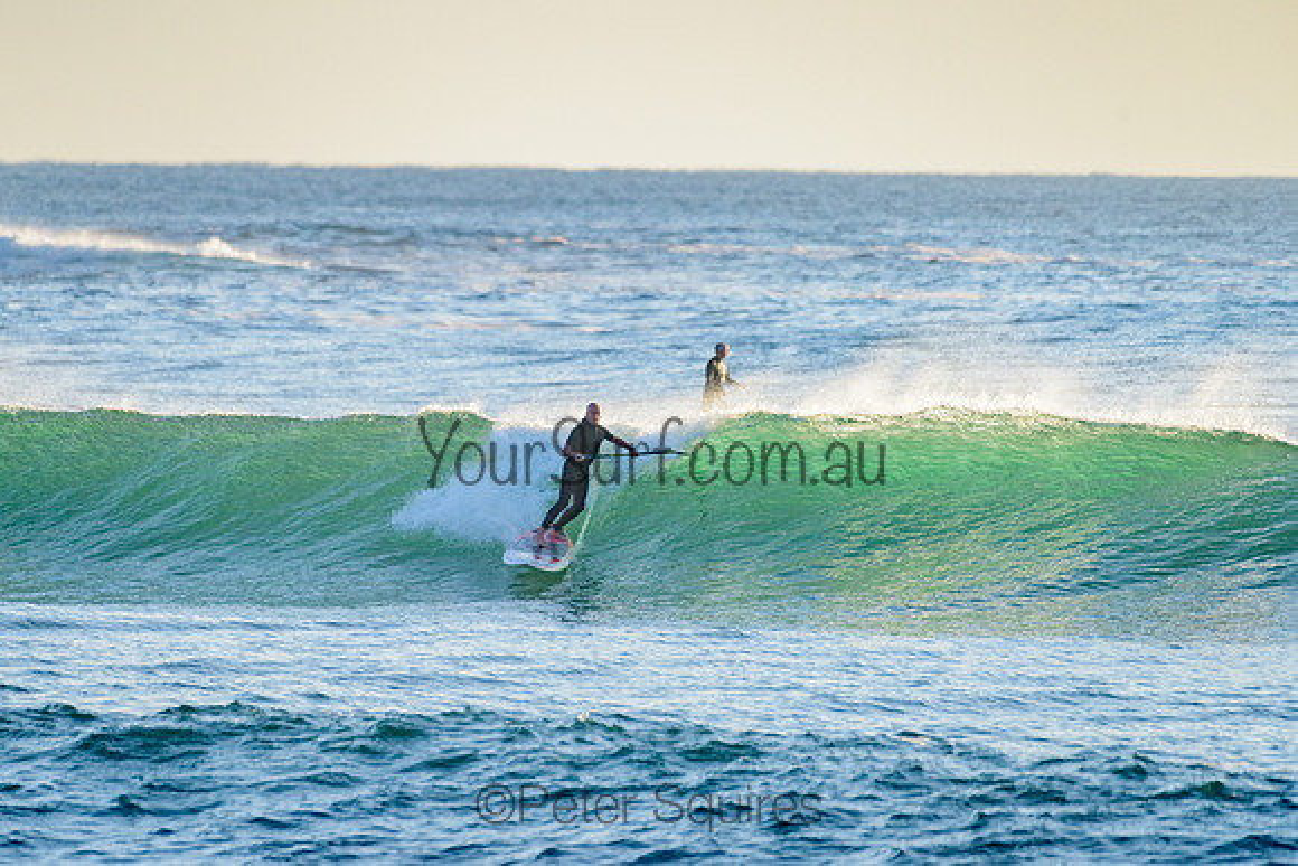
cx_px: 541
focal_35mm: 613
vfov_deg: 2.2
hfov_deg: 3.4
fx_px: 22098
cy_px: 344
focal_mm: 500
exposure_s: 1/2000
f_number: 5.6
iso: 320
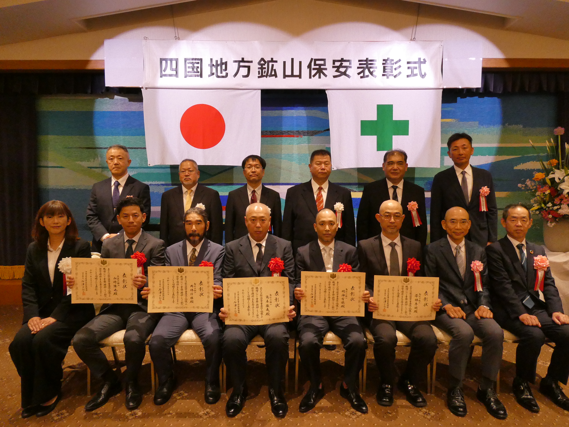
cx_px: 284
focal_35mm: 24
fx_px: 394
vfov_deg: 56.8
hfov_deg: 71.6
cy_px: 214
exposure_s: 1/60
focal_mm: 4.3
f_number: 3.3
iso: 500
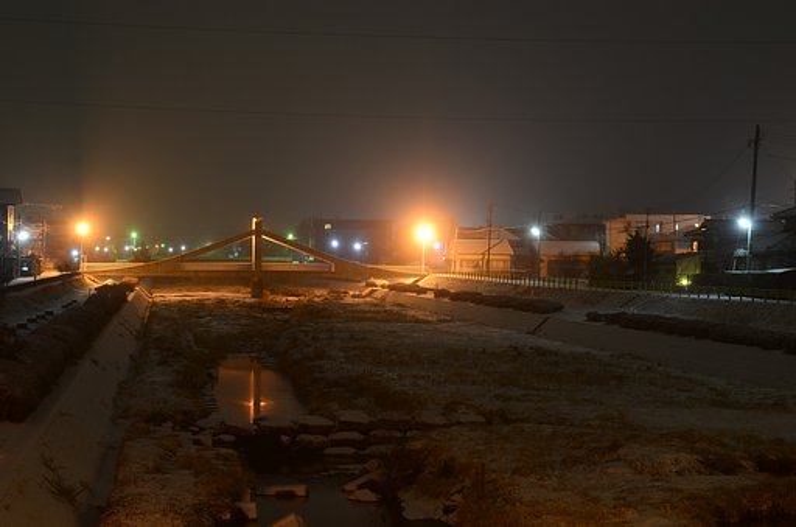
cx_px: 398
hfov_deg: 27.0
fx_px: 1655
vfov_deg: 18.1
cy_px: 264
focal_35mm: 75
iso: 100
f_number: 10
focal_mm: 50
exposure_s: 30
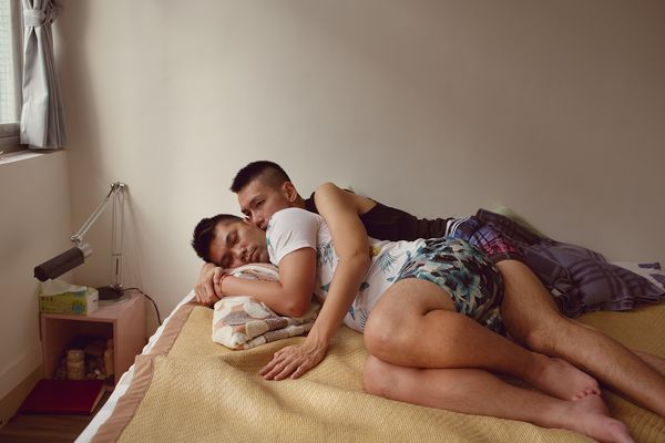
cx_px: 332
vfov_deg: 37.9
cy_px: 222
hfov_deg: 54.4
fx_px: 646
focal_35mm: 35
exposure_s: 1/200
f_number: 3.5
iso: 200
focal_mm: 35
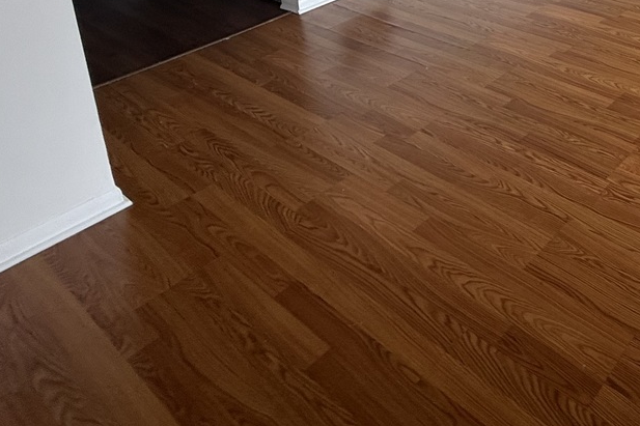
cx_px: 669
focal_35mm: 34
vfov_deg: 30.4
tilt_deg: -9.1
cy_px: -132
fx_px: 604
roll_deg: +1.3
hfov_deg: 45.2
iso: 40
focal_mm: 2.22
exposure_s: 1/106
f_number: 2.2
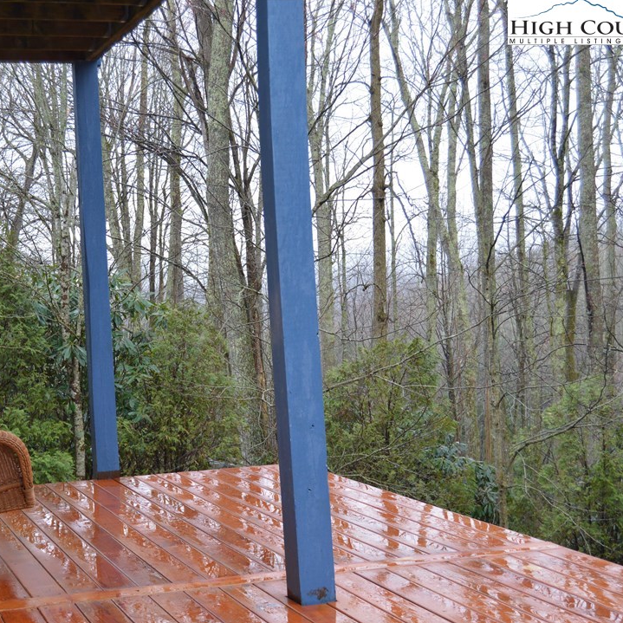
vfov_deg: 28.8
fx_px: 1214
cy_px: 311
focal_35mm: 60
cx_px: 225
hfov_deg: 28.6
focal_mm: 31
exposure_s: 1/125
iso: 360
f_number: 5.6
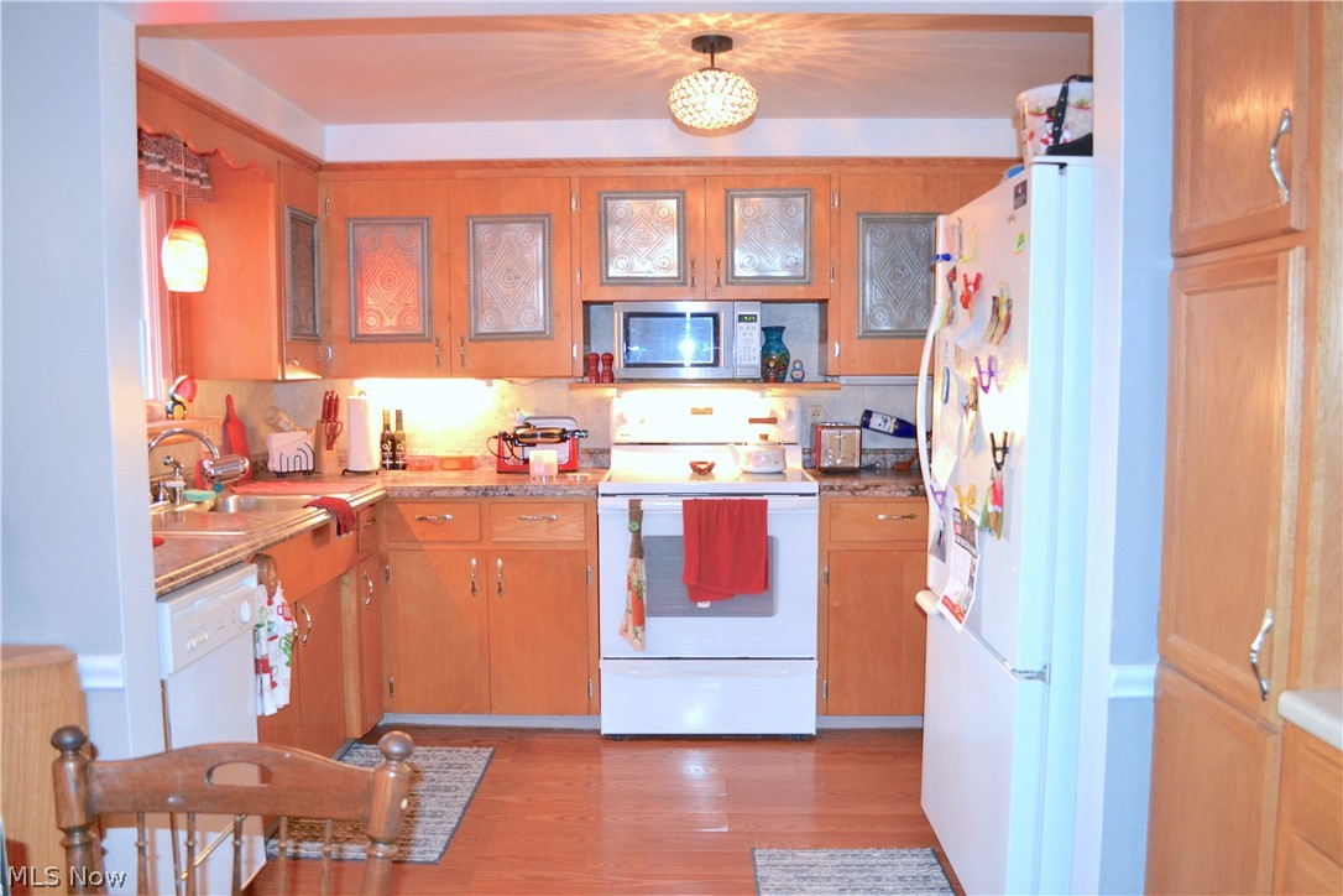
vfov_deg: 47.9
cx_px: 672
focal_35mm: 27
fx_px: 1007
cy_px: 448
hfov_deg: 67.4
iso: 900
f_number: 3.5
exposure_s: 1/60
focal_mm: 18
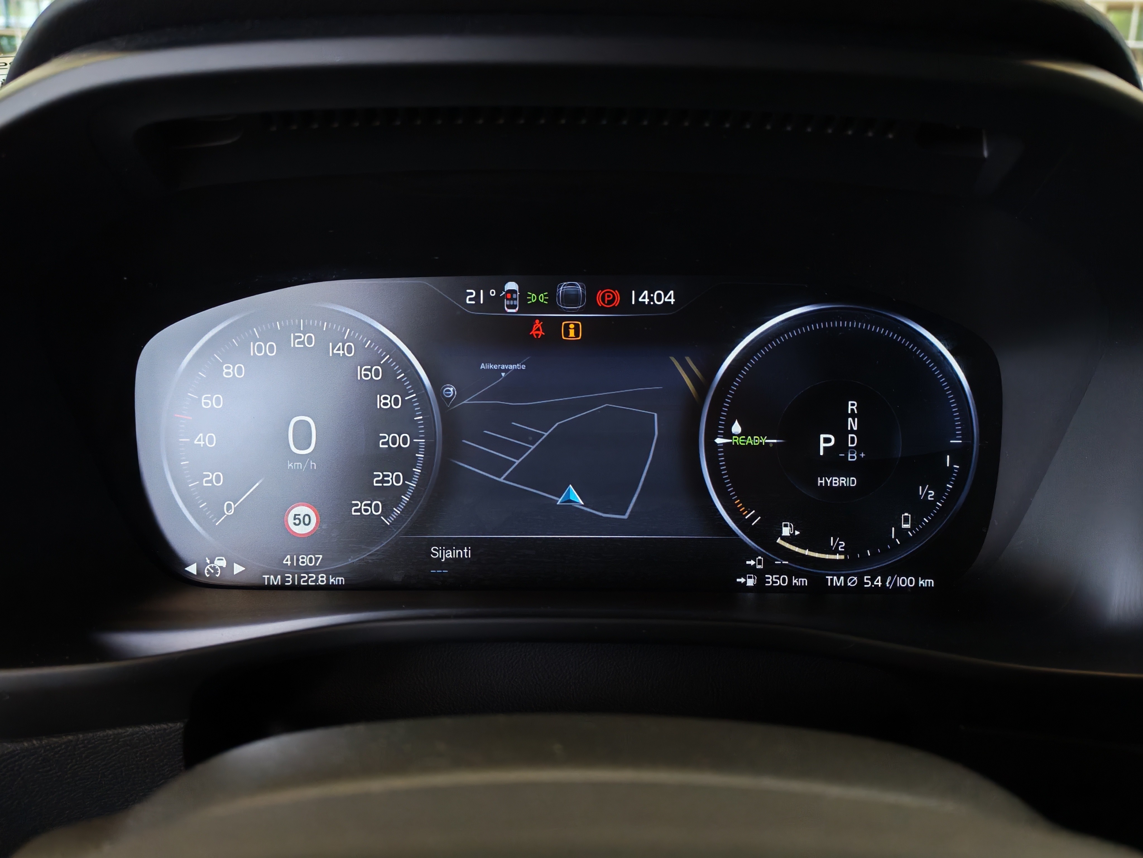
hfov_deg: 56.8
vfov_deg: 44.2
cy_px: 429
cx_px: 572
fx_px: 1057
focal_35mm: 32
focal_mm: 6.12
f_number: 1.9
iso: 1319
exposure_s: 1/100
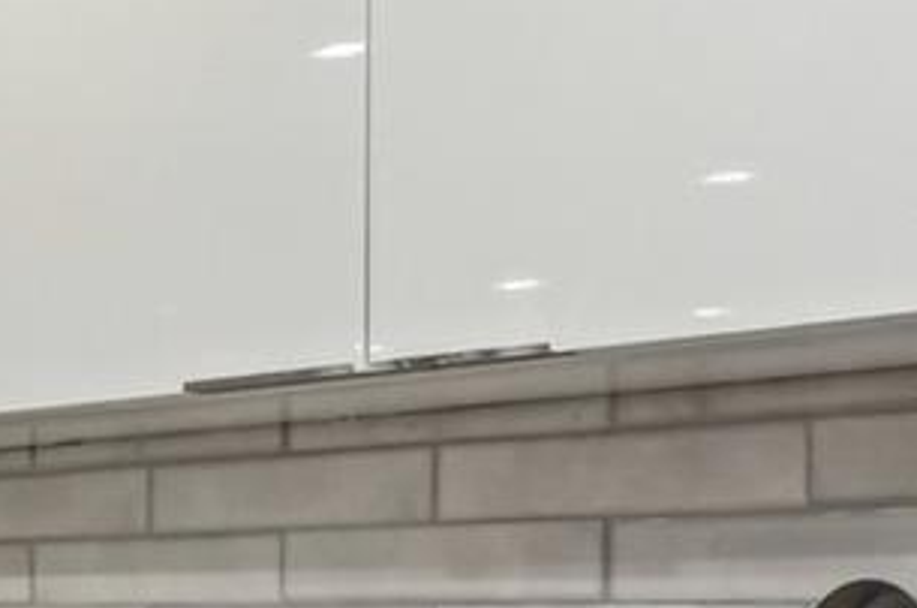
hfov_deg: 18.7
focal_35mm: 84
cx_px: -737
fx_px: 2135
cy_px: 625
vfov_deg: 15.8
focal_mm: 16
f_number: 7.1
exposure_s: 1/15
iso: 200
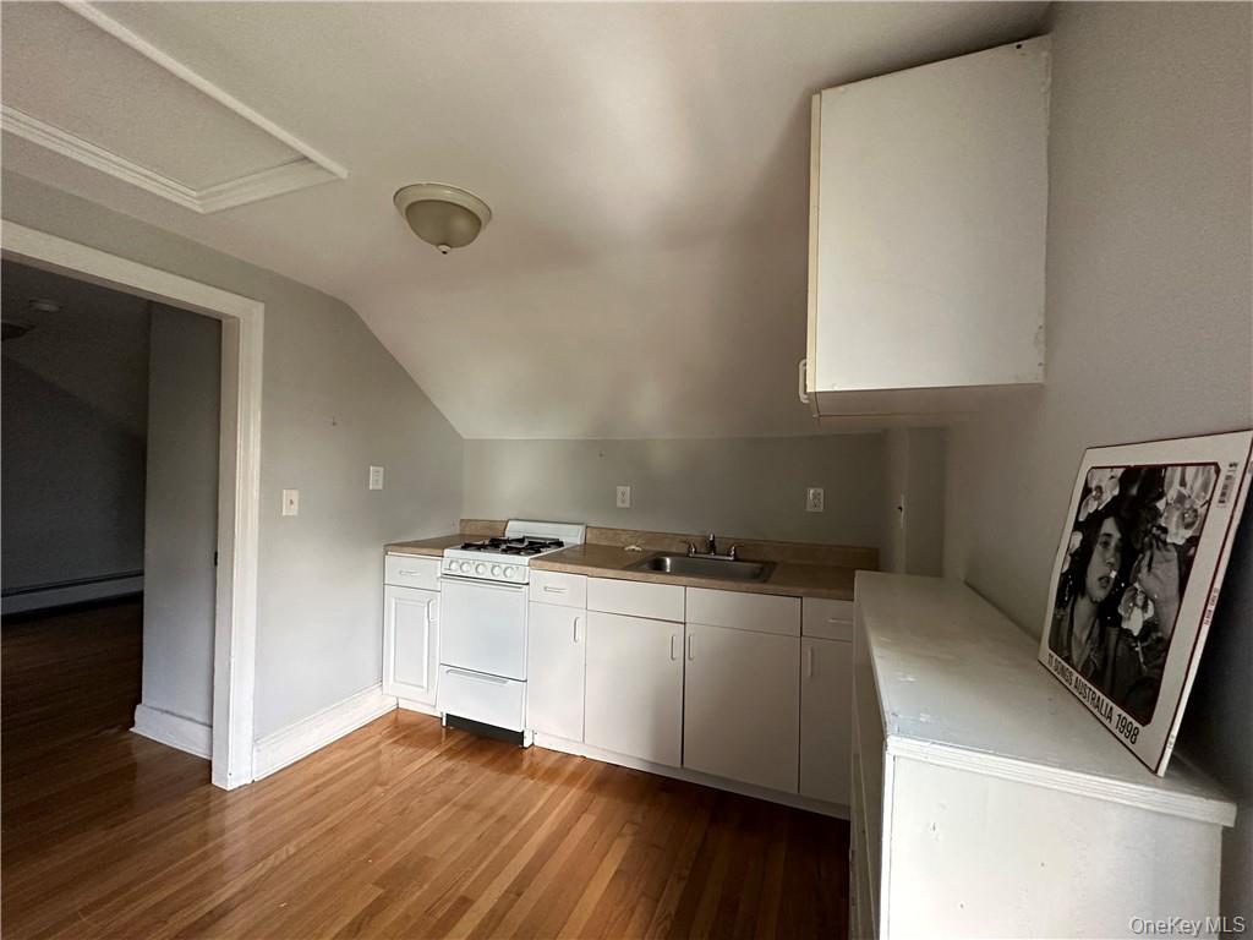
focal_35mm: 14
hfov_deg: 102.1
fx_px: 507
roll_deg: -1.1
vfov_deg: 85.7
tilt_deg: -0.4
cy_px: 470
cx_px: 626
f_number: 2.2
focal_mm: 2.22
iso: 400
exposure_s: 1/60
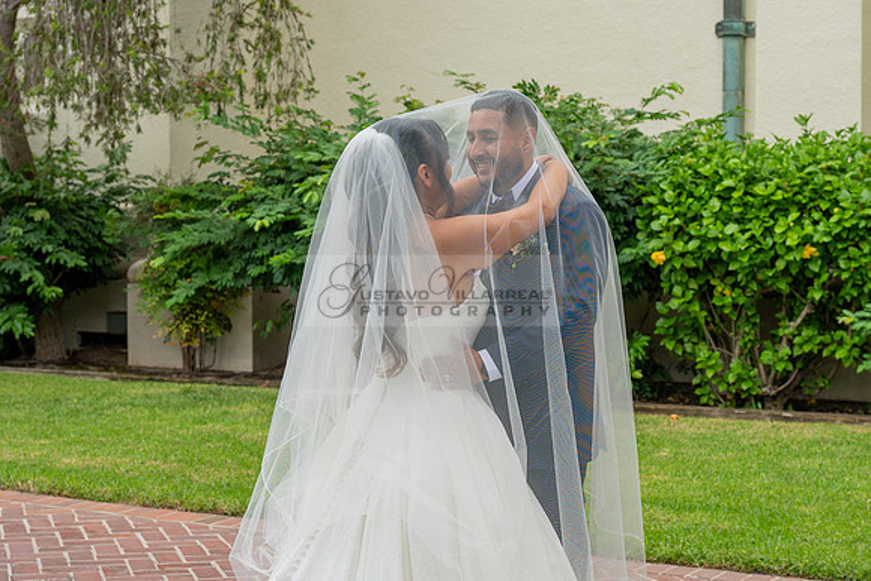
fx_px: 1603
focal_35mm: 66
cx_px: 482
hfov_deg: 30.4
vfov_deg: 20.6
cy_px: 292
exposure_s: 1/250
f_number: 5
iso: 250
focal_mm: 51
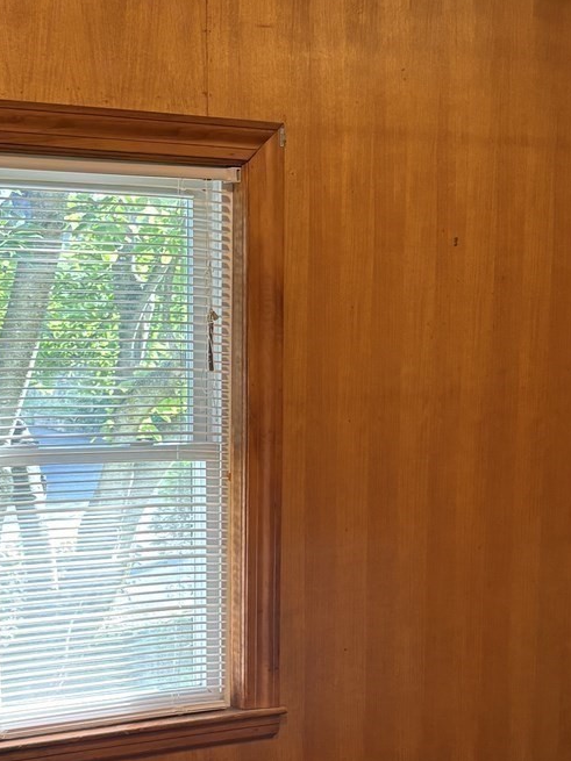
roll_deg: +0.6
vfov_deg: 30.8
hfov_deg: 23.9
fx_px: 1342
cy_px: 618
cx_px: 195
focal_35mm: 61
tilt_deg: -10.2
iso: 125
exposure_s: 1/60
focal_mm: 5.96
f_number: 1.6
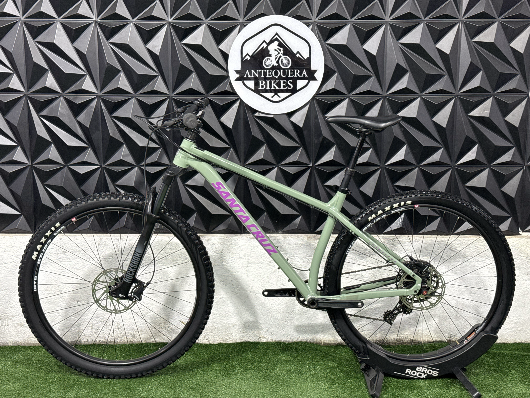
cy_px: 199
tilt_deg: -10.0
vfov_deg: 30.3
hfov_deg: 39.7
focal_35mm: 48
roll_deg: -0.1
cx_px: 265
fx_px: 735
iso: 200
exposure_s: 1/60
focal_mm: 6.76
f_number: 1.78
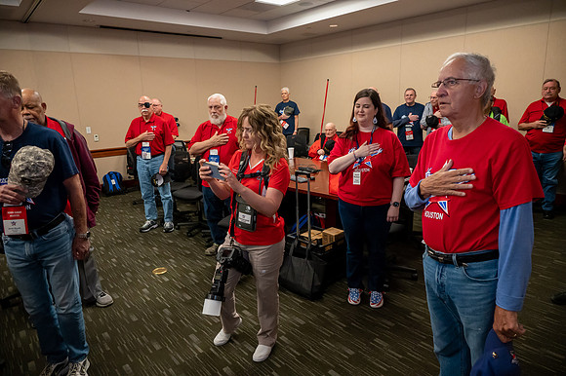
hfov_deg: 73.8
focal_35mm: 24
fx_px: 377
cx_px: 283
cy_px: 188
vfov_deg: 53.1
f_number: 5
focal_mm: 24
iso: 9000
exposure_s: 1/160
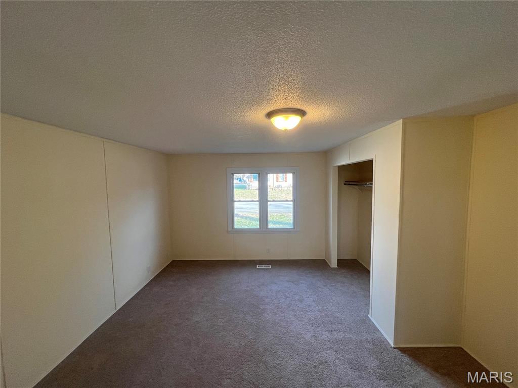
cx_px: 259
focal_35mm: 13
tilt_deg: -4.2
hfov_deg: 106.2
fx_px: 195
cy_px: 194
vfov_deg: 89.9
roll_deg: +1.3
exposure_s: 1/120
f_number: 1.8
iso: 100
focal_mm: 1.57
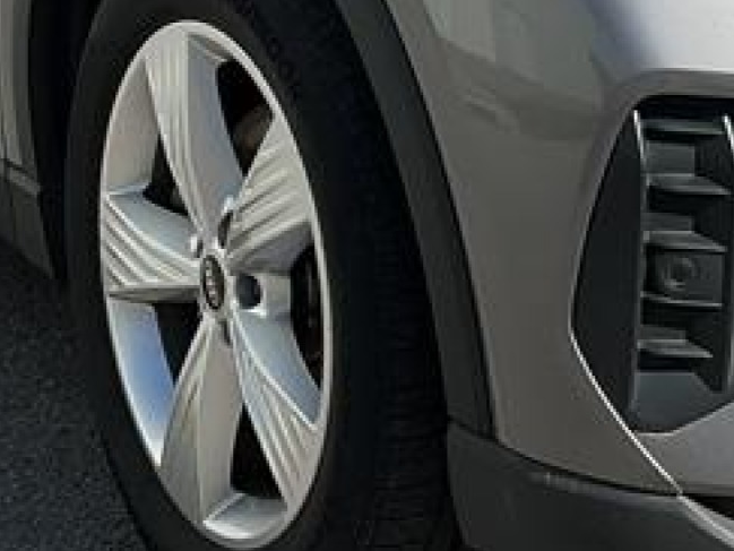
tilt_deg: -8.9
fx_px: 2587
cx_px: 737
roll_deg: -2.0
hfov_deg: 15.8
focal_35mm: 122
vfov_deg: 12.0
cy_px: -59
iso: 16
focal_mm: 3
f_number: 1.8
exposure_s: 1/1534
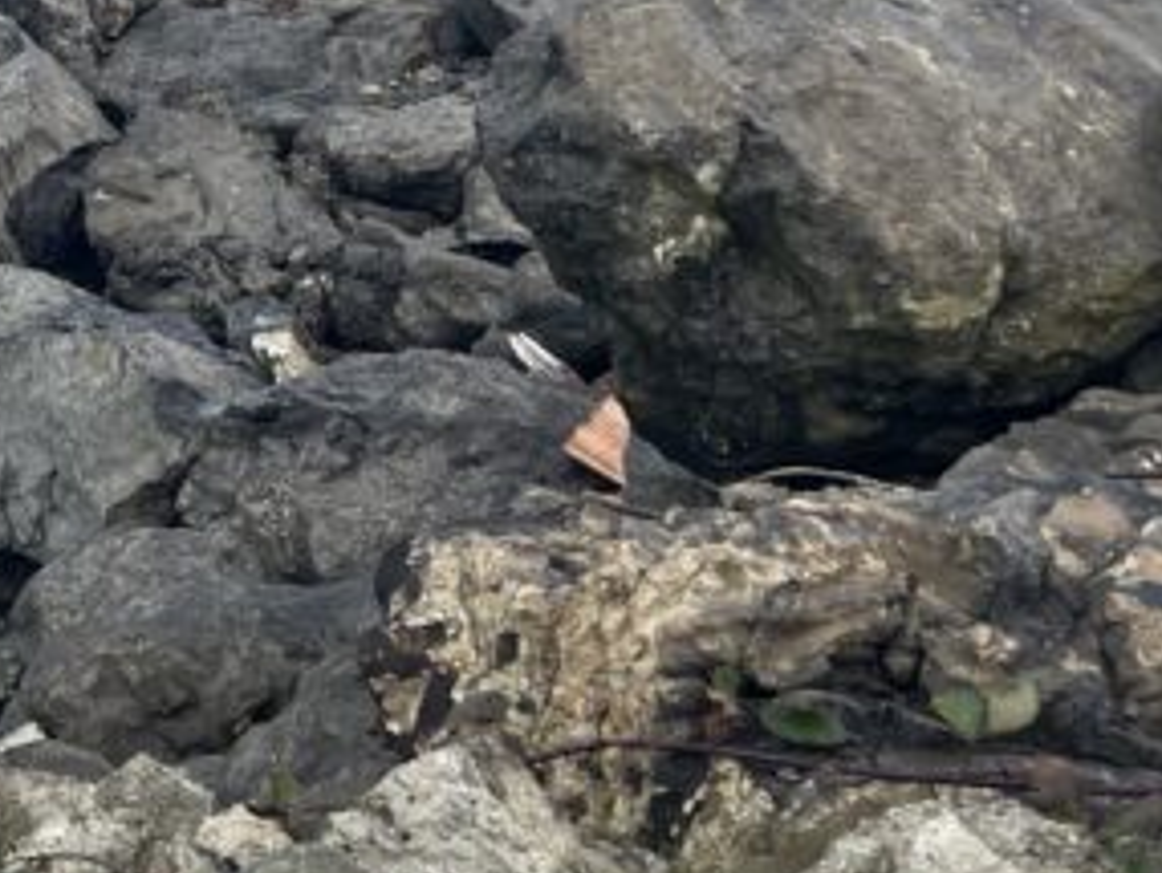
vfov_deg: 15.1
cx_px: -585
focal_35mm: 93
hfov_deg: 18.6
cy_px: -305
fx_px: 3124
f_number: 1.6
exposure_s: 1/1862
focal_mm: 5.1
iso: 50
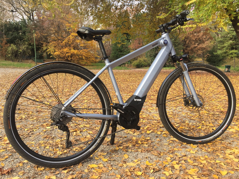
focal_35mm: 30
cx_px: 119
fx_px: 207
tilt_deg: -8.5
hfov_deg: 60.0
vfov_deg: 46.8
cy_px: 89
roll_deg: -0.4
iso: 32
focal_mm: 4.15
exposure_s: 1/370
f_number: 2.2
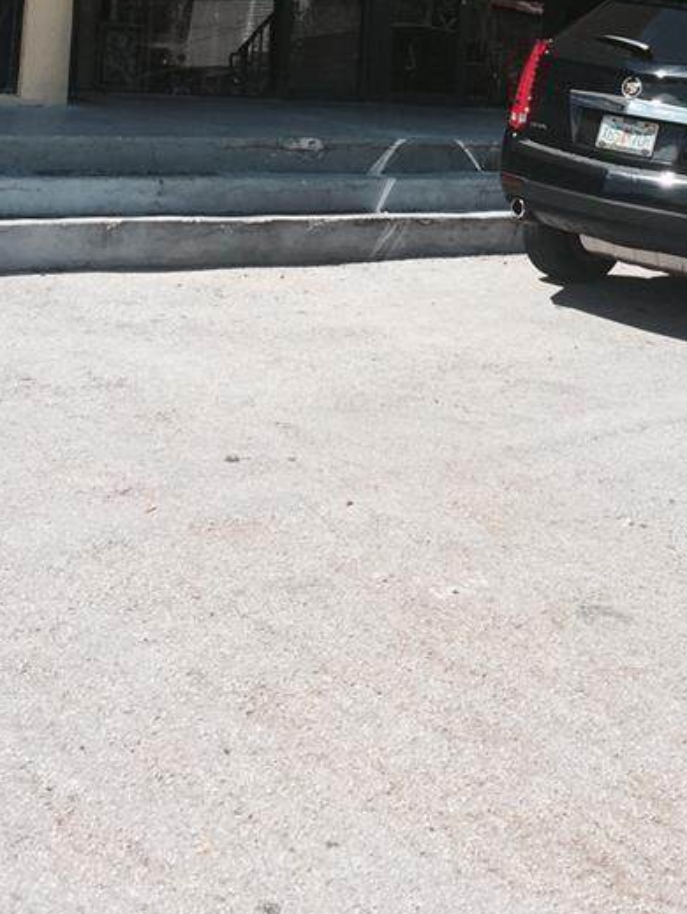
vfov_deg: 26.7
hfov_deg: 21.9
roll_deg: -2.5
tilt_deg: +3.6
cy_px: -88
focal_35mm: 67
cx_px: 421
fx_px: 1771
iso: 32
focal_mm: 4.15
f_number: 2.2
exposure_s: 1/1282
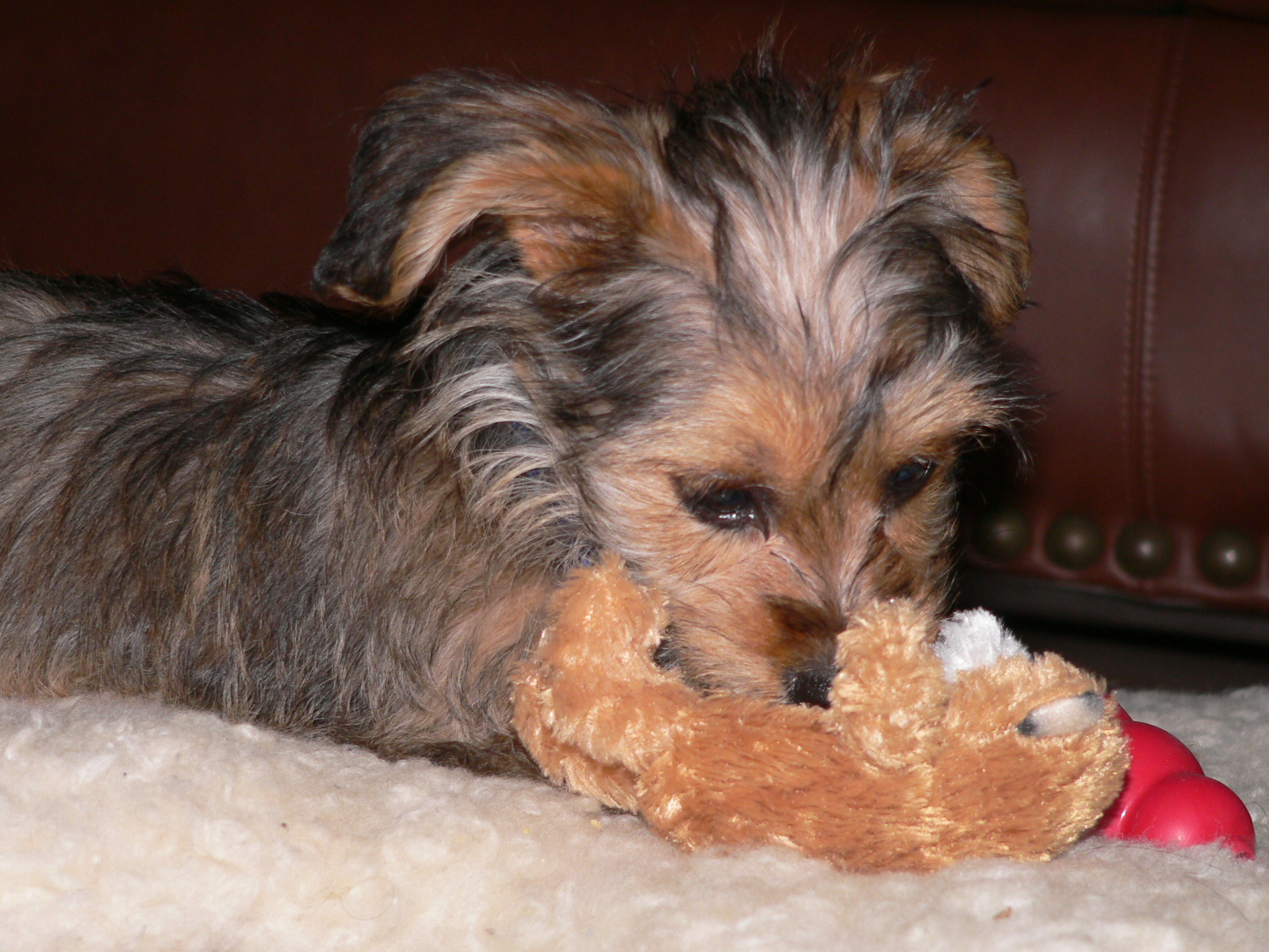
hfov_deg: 24.4
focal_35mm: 80
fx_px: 2933
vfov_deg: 18.4
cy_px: 476
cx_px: 634
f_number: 2.8
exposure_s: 1/60
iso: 100
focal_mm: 13.3
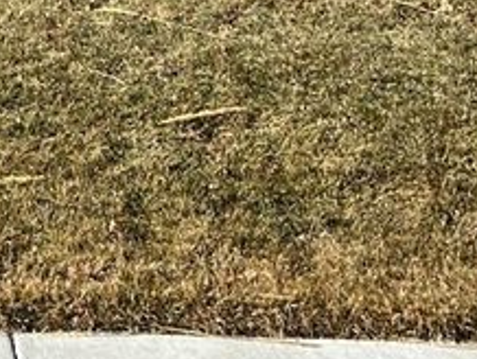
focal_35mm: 143
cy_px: -567
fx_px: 1973
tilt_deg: +6.6
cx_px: -392
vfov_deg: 9.1
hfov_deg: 12.5
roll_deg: -0.3
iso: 50
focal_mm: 5.7
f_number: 1.5
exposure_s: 1/2841
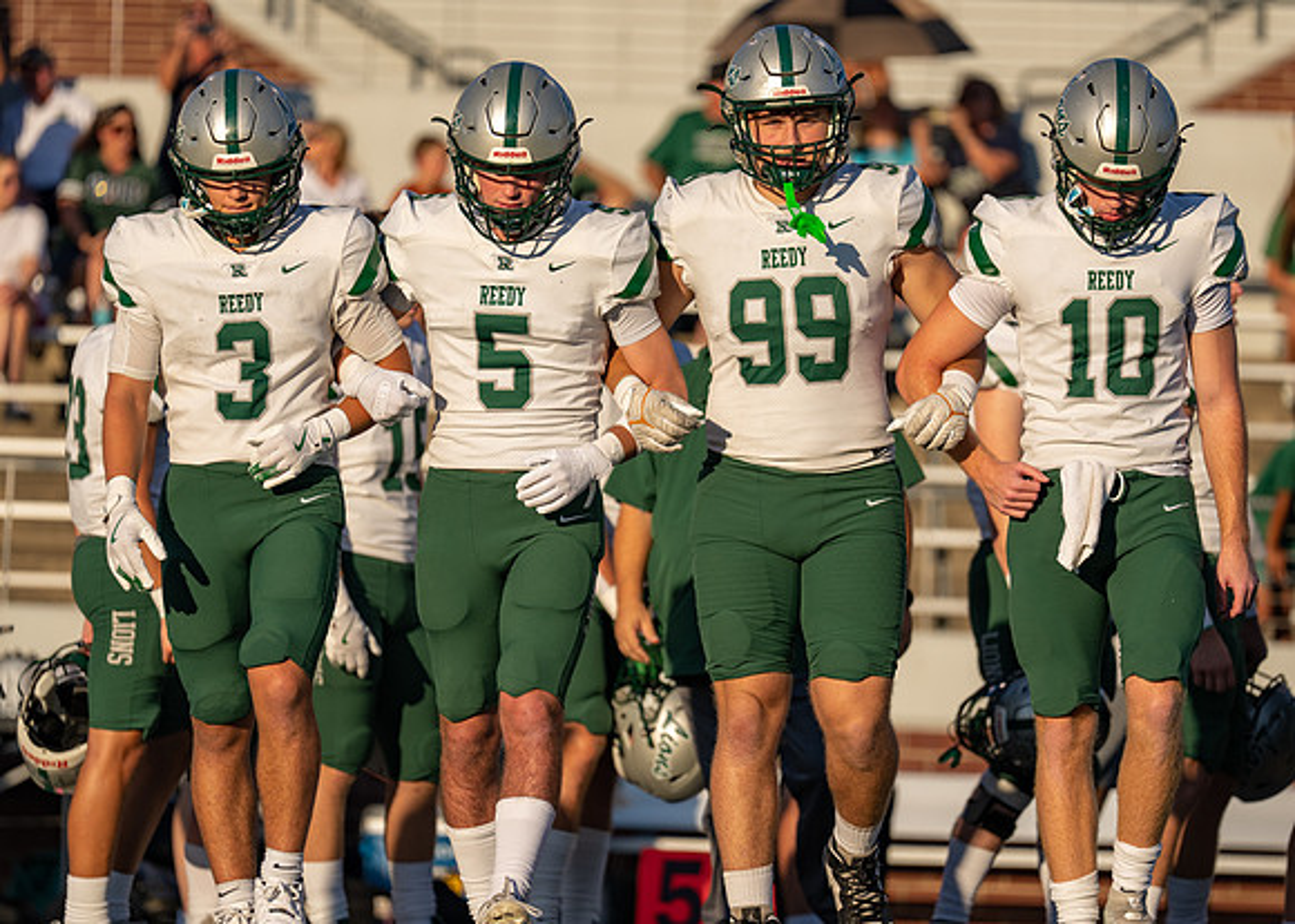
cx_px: 672
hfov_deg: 9.2
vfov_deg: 6.6
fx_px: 8073
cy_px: 464
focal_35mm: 220
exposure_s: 1/2000
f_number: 2.8
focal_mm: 191
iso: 100
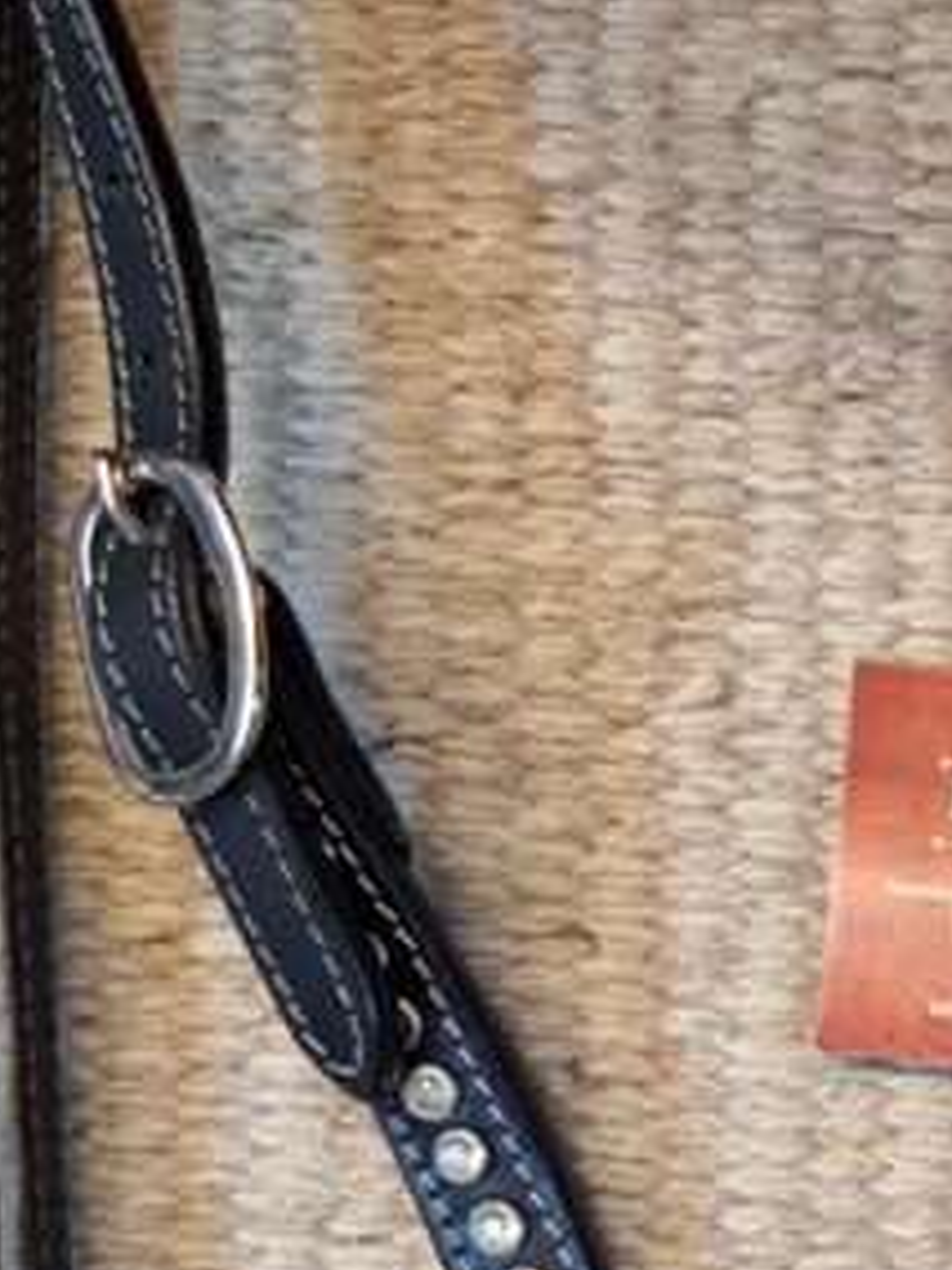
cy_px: 1051
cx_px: 1180
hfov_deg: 16.9
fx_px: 3044
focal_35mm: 83
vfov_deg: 23.2
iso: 320
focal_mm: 5.54
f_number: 1.8
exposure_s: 1/25
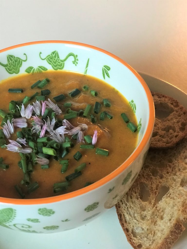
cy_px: 124
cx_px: 94
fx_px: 411
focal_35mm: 57
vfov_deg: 33.8
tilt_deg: -47.5
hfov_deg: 25.7
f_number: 2.8
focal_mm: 6.6
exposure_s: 1/60
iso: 250
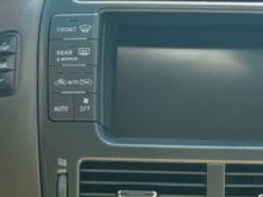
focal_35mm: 159
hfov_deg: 12.3
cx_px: 232
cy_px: 254
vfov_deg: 9.2
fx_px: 1209
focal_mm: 6.76
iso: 64
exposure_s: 1/693
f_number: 1.78
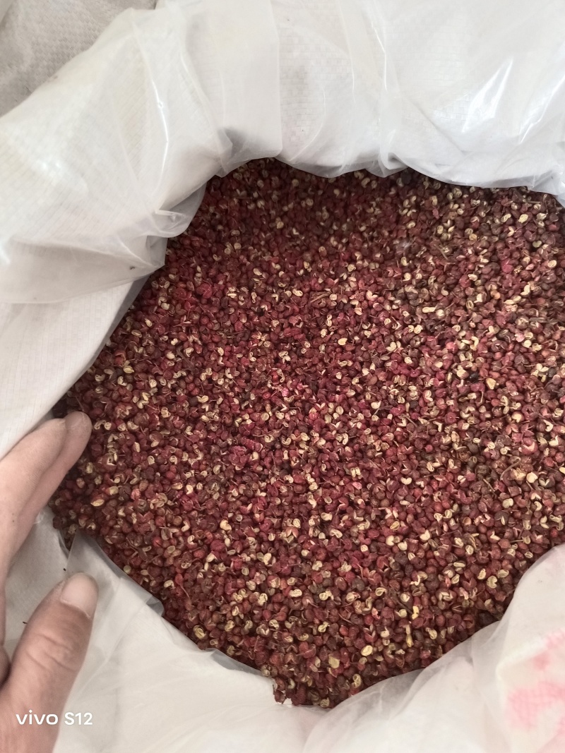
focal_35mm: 23
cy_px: 376
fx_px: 501
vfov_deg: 73.9
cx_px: 282
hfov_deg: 58.9
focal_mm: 5.59
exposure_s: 1/50
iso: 1140
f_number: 1.88
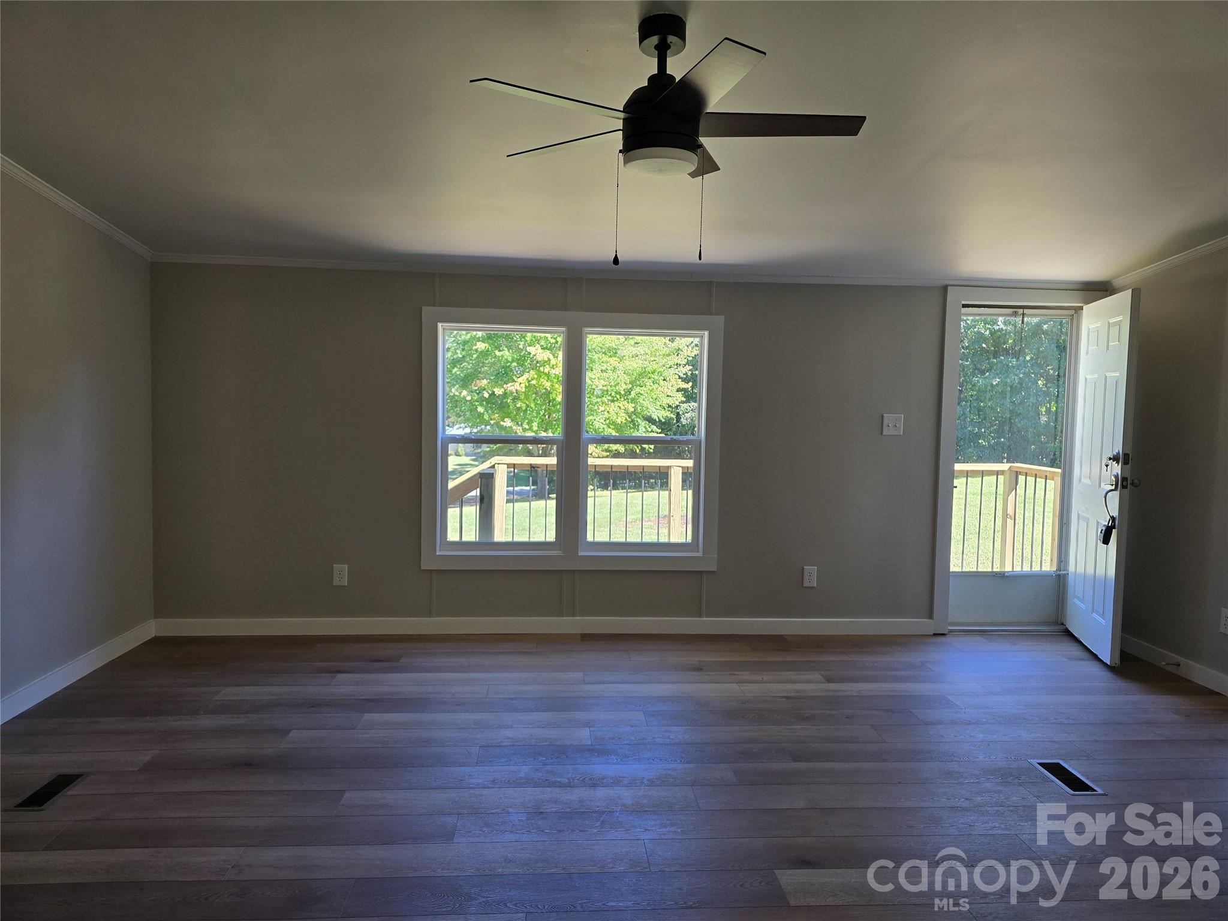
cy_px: 460
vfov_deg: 58.9
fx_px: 816
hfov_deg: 73.9
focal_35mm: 23
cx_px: 614
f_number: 1.7
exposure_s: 1/180
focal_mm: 6.3
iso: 50
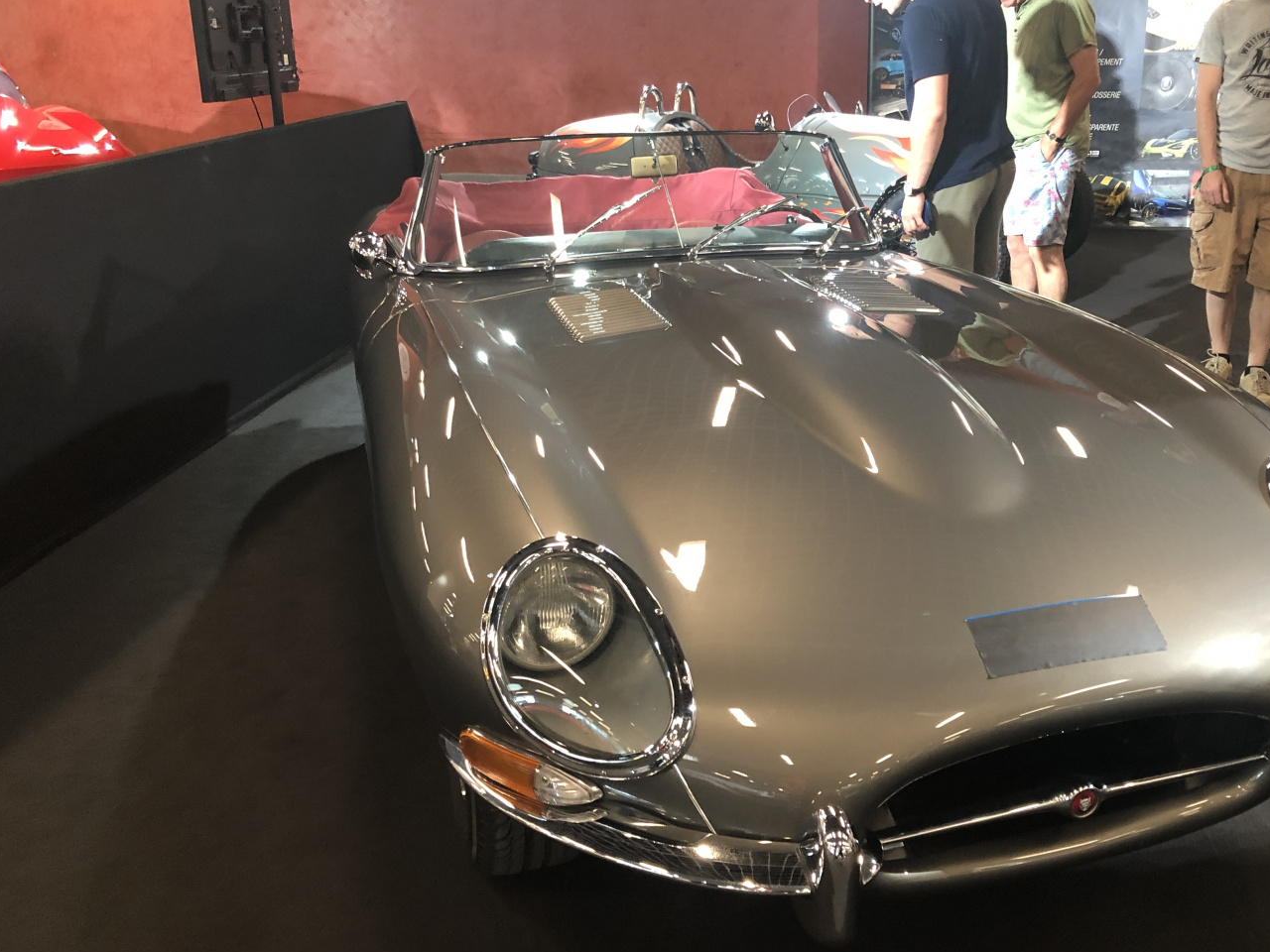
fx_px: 1284
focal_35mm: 35
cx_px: 772
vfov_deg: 40.7
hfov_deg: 52.2
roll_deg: -0.5
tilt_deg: -17.3
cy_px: 435
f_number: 1.8
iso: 64
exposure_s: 1/17
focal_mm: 3.99
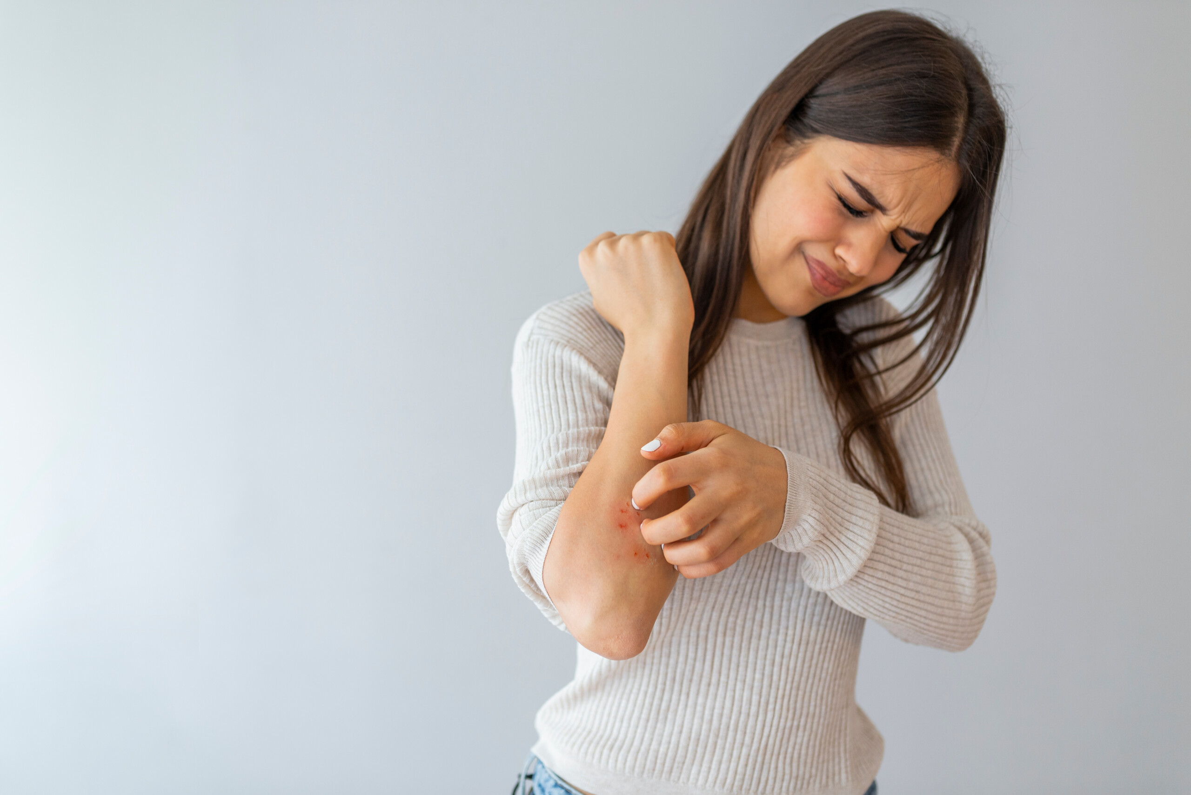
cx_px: 596
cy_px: 398
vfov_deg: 37.9
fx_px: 1158
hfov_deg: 54.4
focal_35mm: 35
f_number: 2.5
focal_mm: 35
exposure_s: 1/160
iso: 640
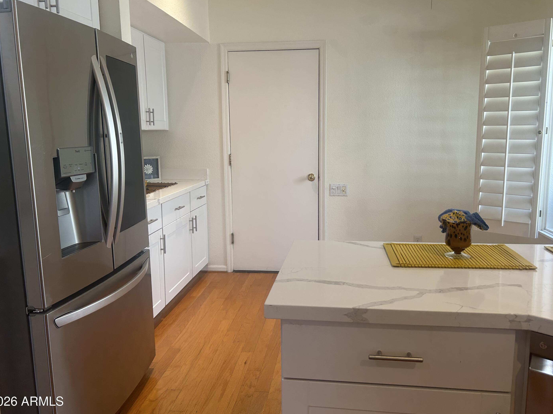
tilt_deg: -6.5
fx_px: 447
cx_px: 286
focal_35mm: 28
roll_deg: +1.0
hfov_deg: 63.4
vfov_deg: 49.7
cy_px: 199
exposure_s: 1/120
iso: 80
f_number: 1.5
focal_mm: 5.7
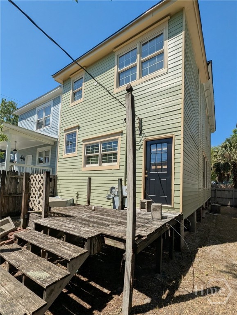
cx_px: 118
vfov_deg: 106.1
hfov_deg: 90.0
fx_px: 118
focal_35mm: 13
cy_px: 158
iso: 47
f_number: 2.2
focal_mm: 1.95
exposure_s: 1/1916
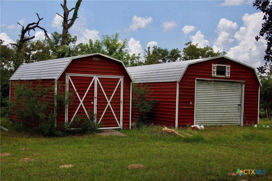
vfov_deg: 25.8
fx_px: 397
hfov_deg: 37.9
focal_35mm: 52
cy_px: 90
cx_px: 136
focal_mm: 35
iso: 100
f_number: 9
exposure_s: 1/250
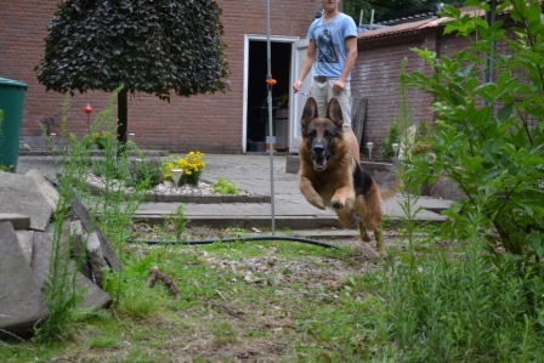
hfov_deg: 29.2
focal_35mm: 69
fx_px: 1043
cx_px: 272
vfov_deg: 19.7
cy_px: 182
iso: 1000
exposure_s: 1/500
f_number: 5.3
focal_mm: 46
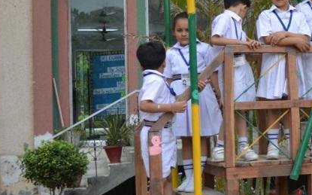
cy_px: 95
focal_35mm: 83
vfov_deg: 15.7
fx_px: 705
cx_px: 338
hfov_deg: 23.5
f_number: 4.5
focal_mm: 22
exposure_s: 1/1250
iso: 400
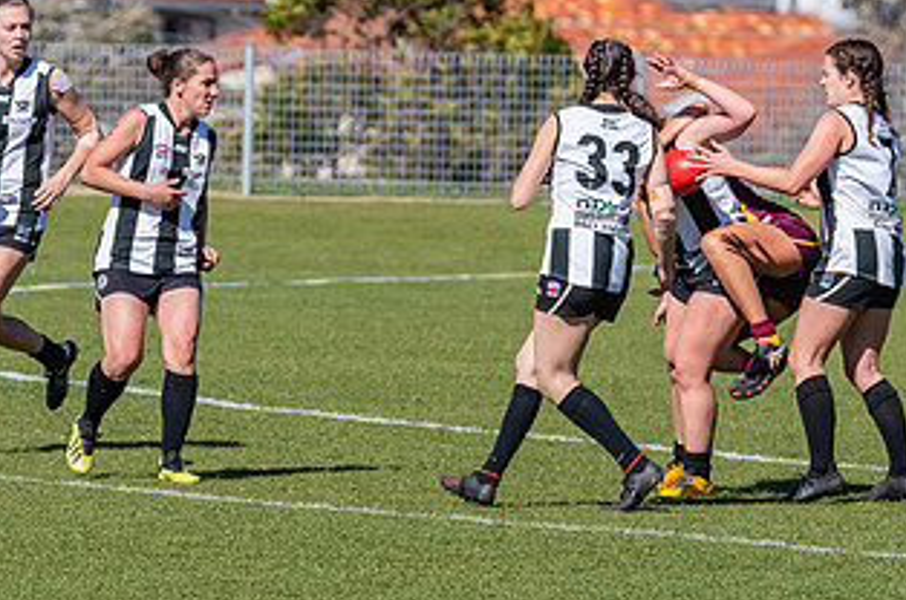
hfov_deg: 2.2
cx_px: 623
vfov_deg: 1.5
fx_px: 23508
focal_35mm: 936
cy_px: 368
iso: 800
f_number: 8
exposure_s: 1/4000
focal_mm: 320
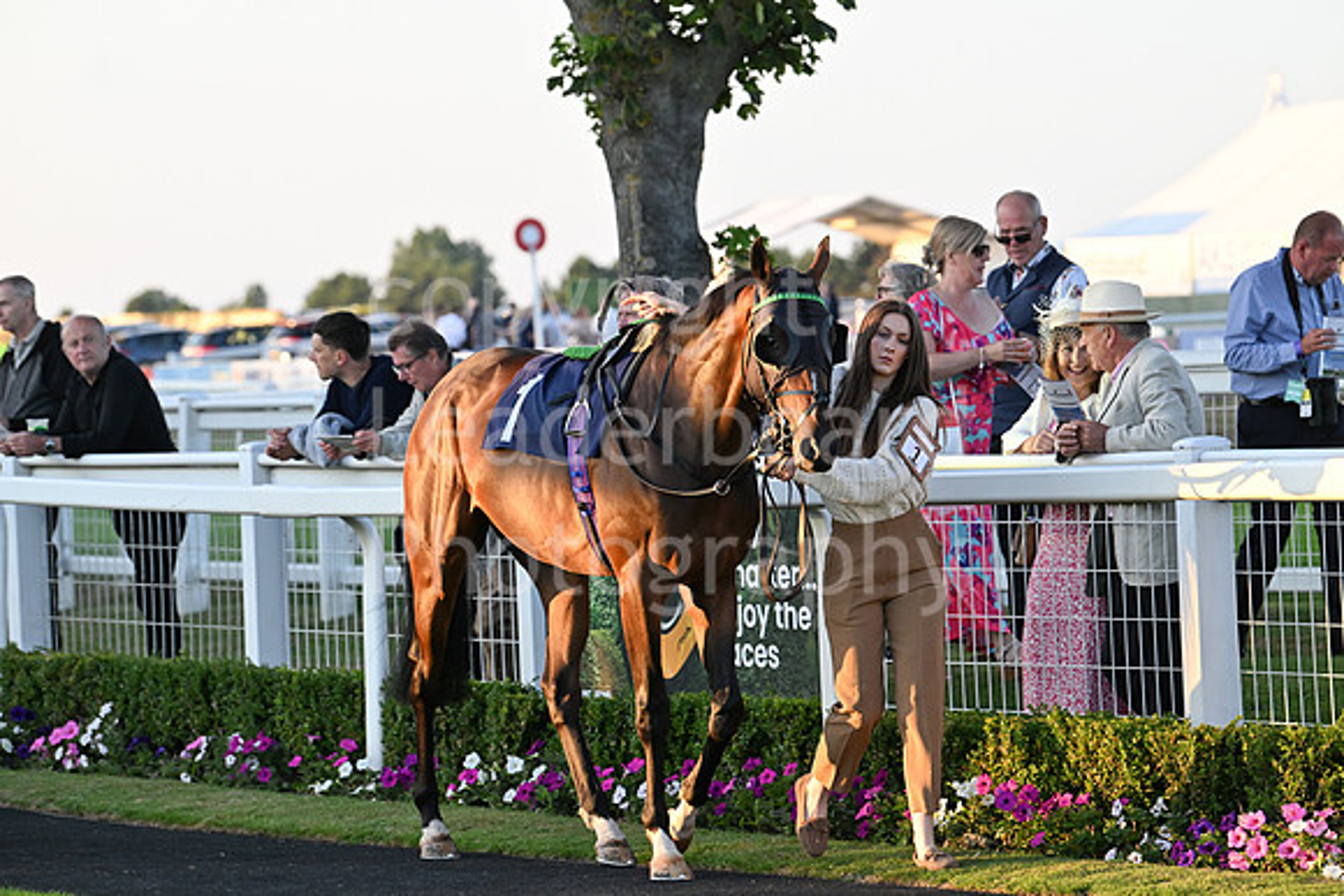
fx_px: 6535
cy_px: 448
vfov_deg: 7.9
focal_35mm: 175
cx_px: 672
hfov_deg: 11.7
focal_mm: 175
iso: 1000
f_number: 5.6
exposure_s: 1/500
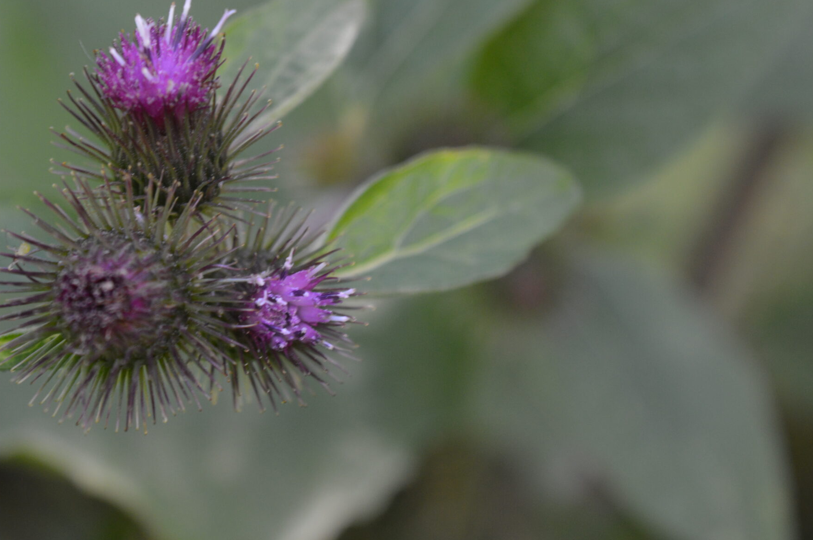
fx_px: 2701
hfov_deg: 17.1
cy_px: 213
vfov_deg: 11.4
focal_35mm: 120
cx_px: 252
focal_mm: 55
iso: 450
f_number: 5.6
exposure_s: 1/60
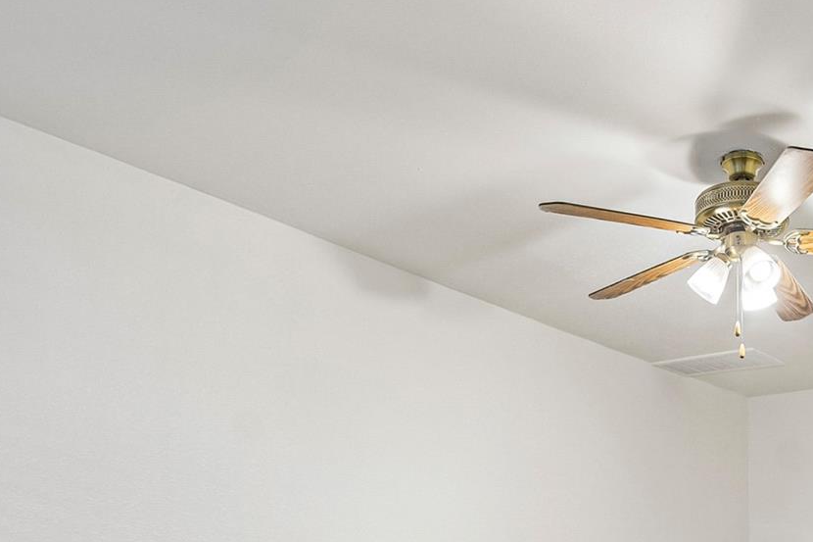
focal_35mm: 37
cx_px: 714
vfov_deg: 32.7
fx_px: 835
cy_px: 553
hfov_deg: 47.3
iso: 400
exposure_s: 1/6
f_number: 8
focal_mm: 10
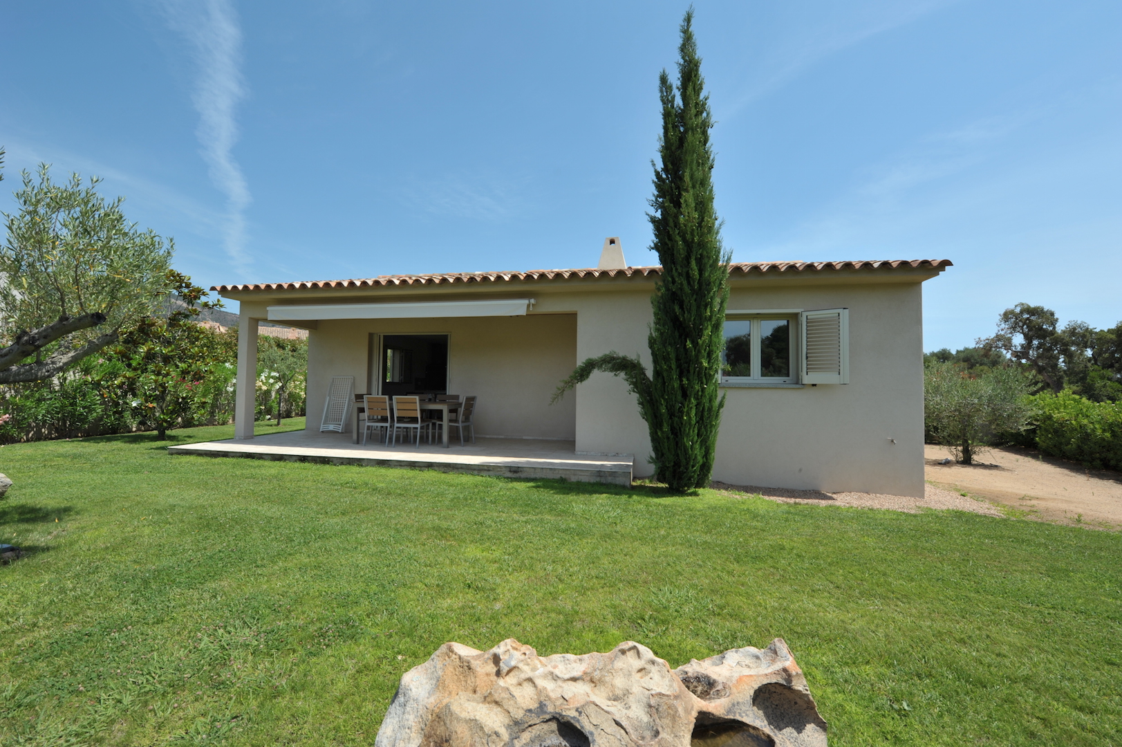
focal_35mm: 14
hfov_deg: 104.3
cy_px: 374
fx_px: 436
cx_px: 561
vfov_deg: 81.1
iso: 200
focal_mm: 14
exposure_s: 1/320
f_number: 9
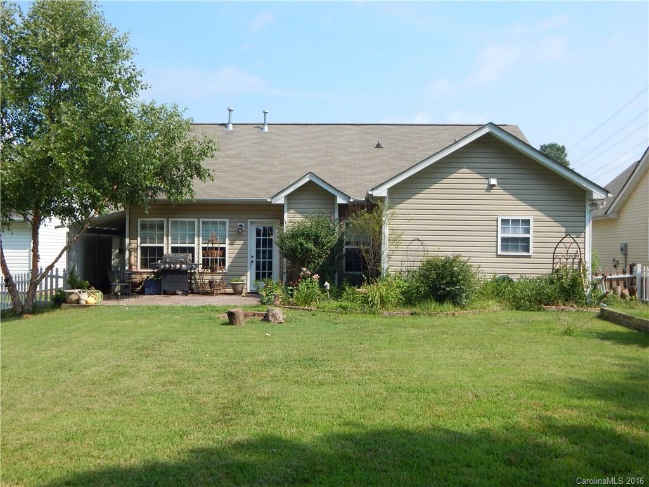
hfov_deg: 54.0
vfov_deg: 41.8
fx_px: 637
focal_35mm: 34
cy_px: 244
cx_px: 324
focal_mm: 6.1
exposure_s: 1/1250
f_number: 3.3
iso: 125
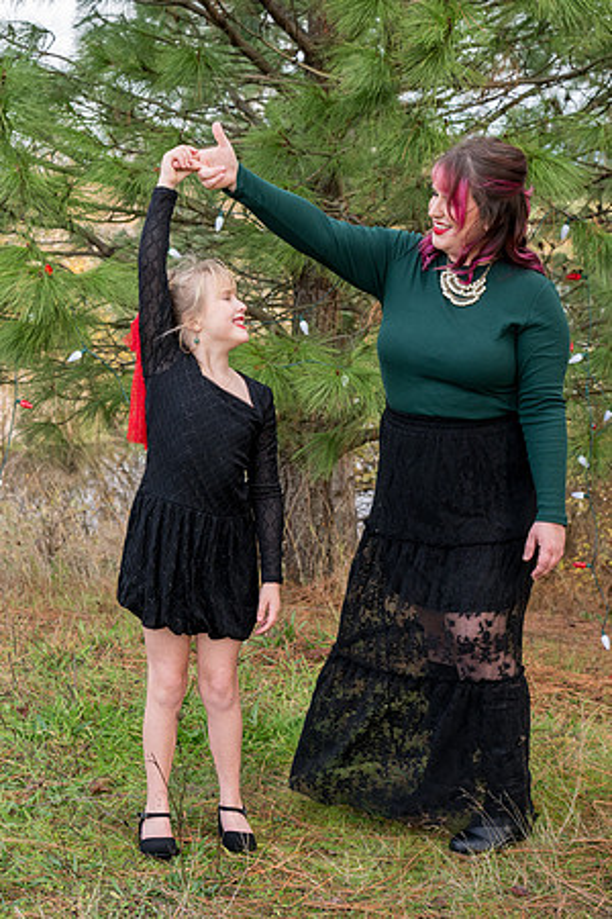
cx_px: 306
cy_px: 460
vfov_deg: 35.1
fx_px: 1453
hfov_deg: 23.8
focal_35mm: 57
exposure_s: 1/320
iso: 400
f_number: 5
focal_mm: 38
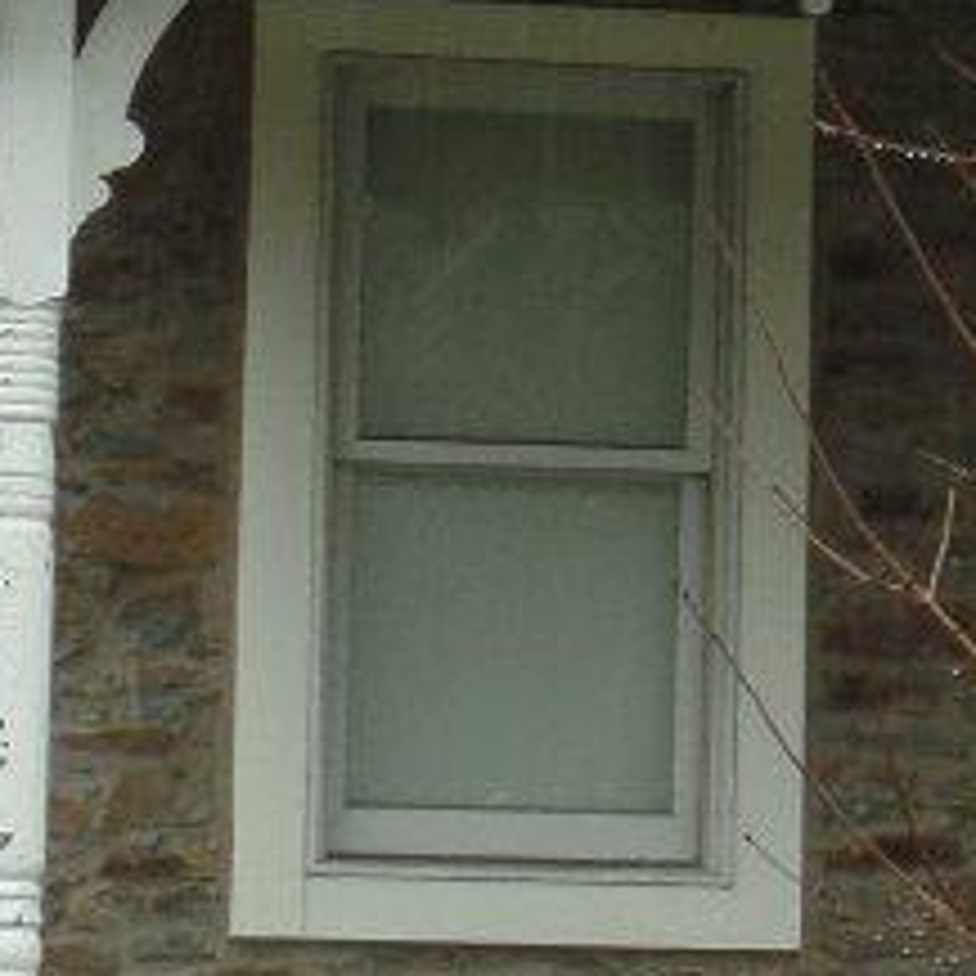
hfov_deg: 5.7
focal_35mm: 305
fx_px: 9729
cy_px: -175
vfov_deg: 5.7
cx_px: 1313
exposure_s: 1/90
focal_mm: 9.2
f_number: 3.4
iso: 80
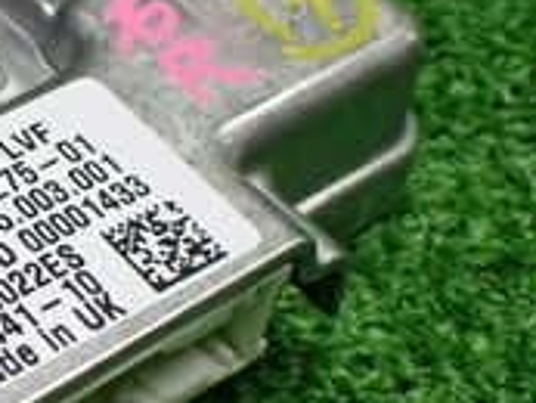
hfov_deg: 17.9
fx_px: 1611
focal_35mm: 104
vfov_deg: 14.2
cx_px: -127
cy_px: 267
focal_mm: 5.4
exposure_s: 1/125
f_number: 2.3
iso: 250
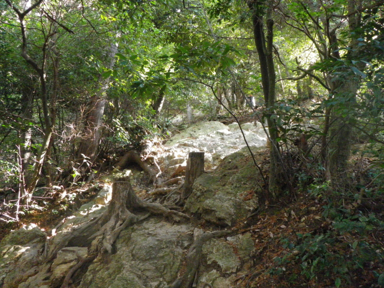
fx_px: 388
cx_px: 192
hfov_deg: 52.6
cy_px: 144
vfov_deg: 40.7
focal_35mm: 35
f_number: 3.8
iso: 500
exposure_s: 1/60
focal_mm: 6.2
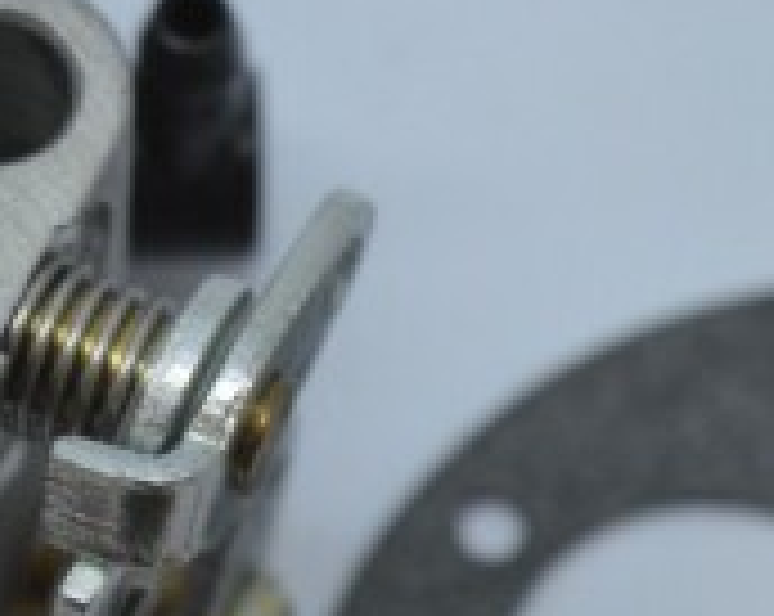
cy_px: 308
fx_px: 7021
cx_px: -126
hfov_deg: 6.3
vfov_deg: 5.0
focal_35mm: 307
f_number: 5.6
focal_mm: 52
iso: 400
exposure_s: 1/125
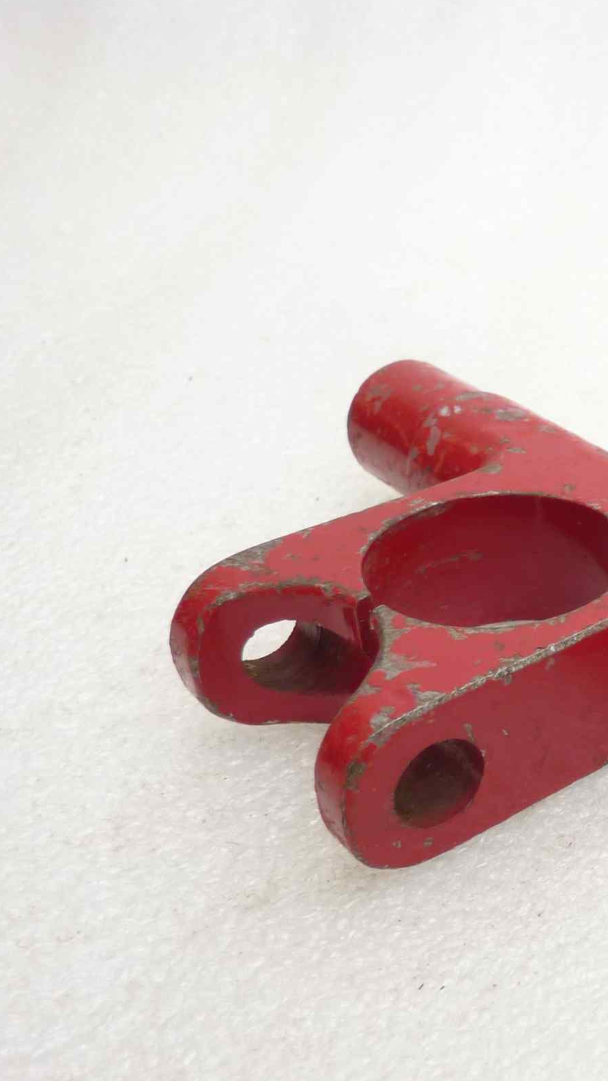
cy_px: 651
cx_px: 783
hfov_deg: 23.9
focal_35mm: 44
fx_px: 1262
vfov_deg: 46.1
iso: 80
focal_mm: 4.1
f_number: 3.3
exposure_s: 1/20
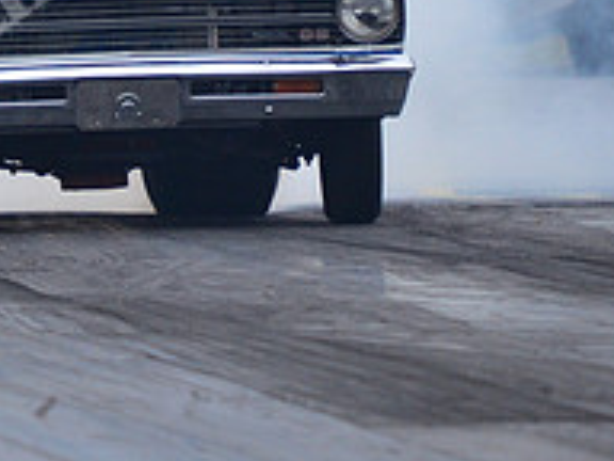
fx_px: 15414
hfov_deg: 2.3
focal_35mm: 869
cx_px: 106
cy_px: -48
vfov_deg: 1.7
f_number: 6.3
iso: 1000
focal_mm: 200
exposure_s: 1/2500
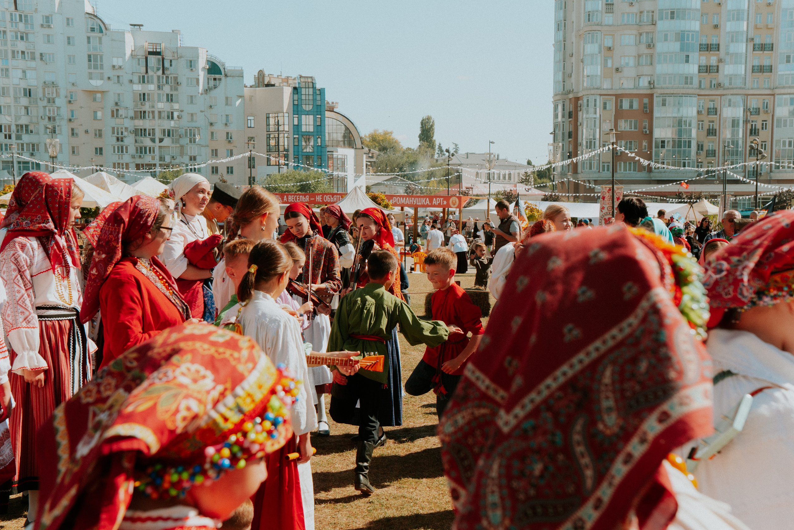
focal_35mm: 44
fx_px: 970
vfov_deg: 30.5
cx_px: 394
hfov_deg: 44.5
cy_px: 266
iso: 160
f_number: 5
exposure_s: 1/1000
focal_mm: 29
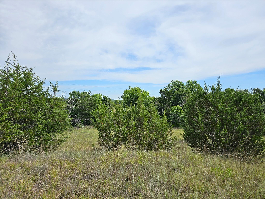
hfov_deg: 73.9
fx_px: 176
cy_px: 100
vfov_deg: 58.9
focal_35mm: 23
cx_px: 132
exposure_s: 1/1380
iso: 10
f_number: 1.7
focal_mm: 6.3
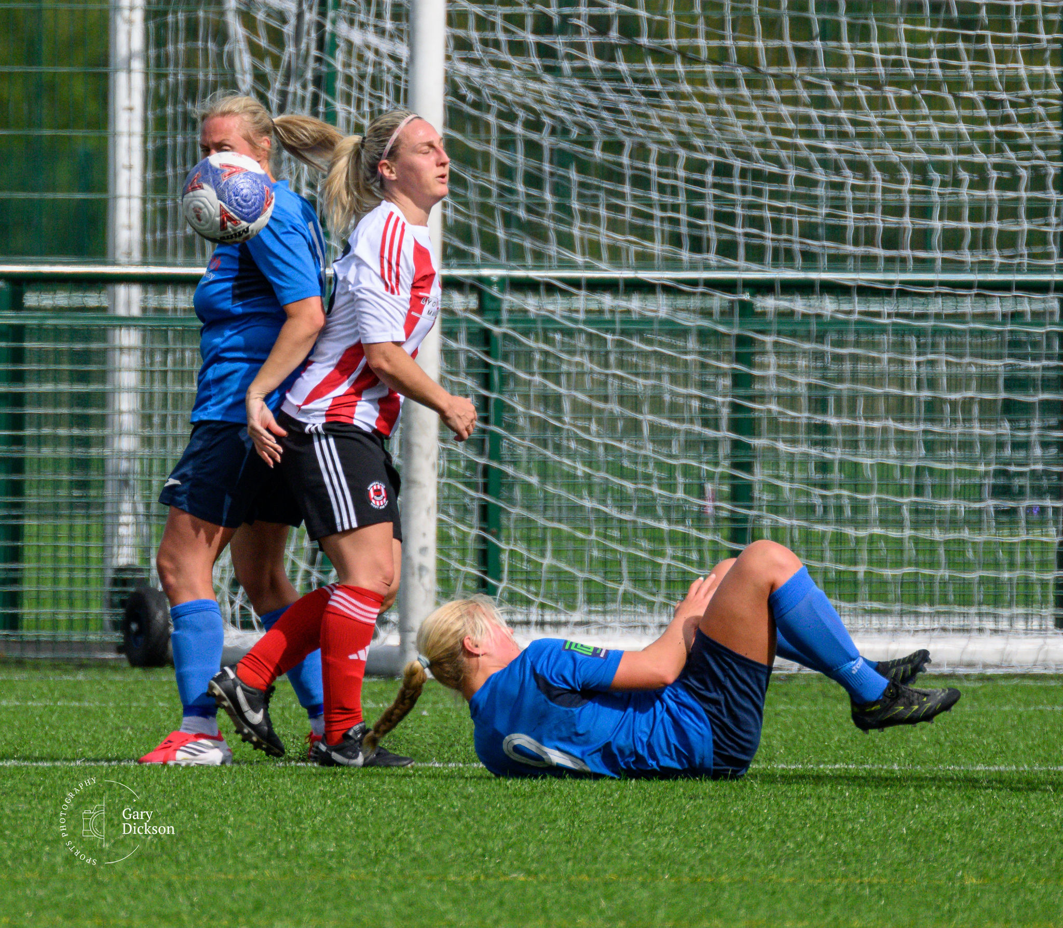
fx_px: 33324
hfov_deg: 1.8
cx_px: 443
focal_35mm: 1022
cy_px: 279
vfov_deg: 1.6
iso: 720
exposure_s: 1/4000
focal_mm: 400
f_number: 5.6
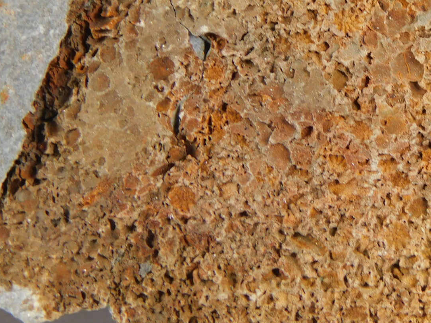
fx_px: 3375
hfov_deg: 7.3
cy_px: 128
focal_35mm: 271
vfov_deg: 5.5
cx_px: 471
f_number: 4.8
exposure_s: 1/50
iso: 125
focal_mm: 20.3
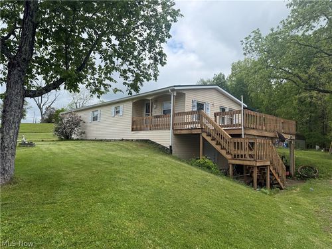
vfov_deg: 56.8
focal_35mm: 24
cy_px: 124
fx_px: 230
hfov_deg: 71.6
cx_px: 166
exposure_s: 1/4167
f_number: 1.78
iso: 80
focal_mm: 6.76
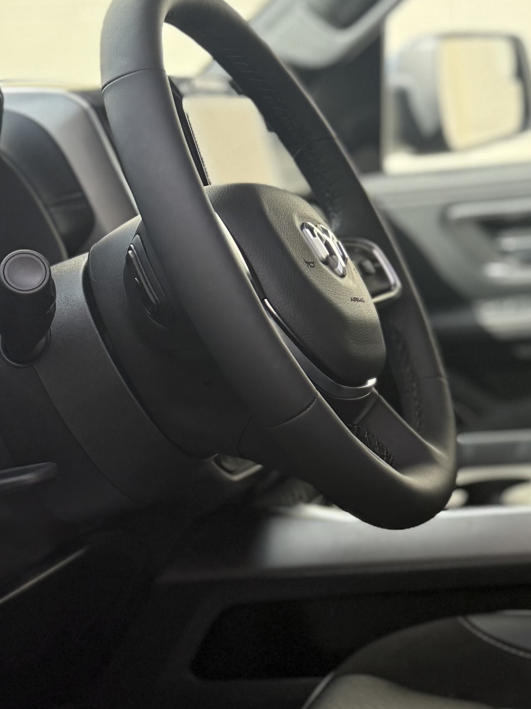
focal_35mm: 80
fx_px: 1637
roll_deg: +2.5
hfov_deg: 17.8
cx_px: 582
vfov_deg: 24.4
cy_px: 318
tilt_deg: -4.2
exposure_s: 1/1046
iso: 100
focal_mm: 6.76
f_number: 1.78
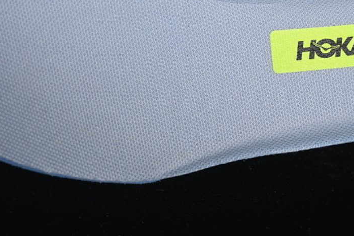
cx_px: 256
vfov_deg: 11.8
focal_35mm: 116
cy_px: 71
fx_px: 1141
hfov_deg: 17.6
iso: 160
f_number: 7.1
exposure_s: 1/80
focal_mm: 50
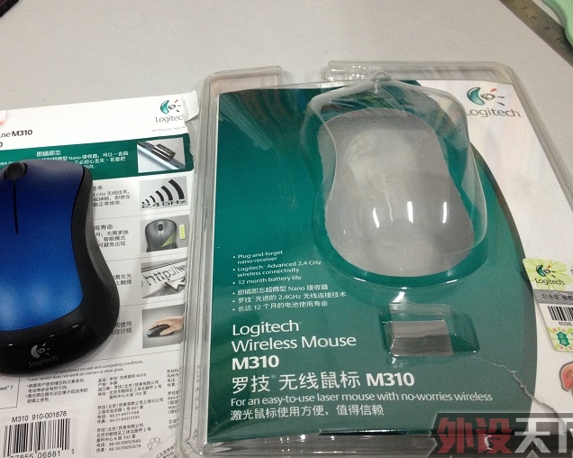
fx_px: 729
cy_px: 224
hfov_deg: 42.8
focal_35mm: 43
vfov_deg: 34.9
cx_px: 243
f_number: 2.4
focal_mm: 4.28
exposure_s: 1/20
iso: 160
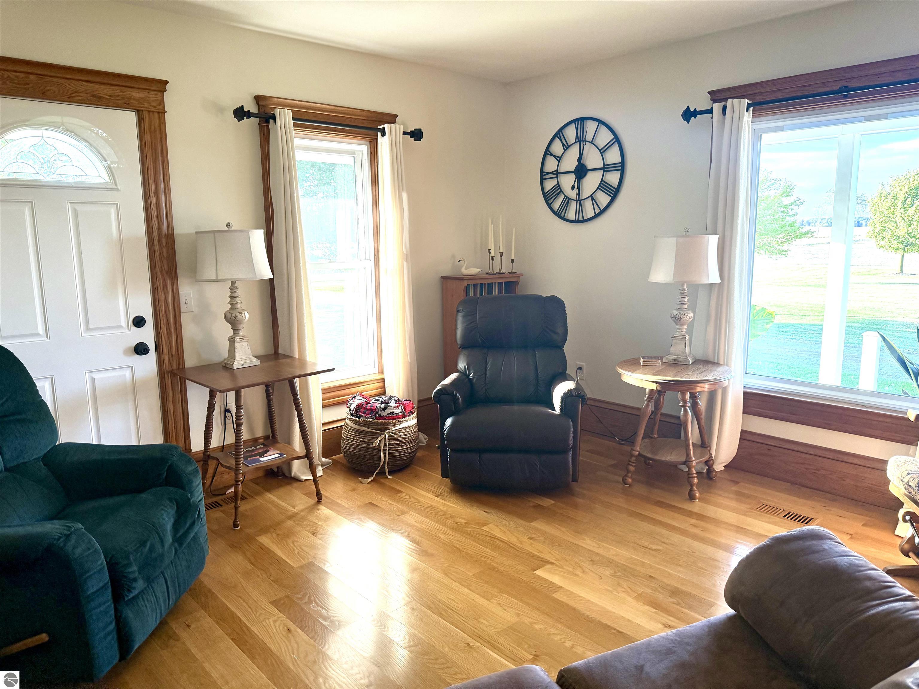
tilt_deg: -9.1
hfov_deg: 71.6
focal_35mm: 24
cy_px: 344
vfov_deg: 56.8
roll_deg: +1.0
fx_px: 637
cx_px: 460
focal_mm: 6.76
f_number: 1.78
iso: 250
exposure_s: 1/120
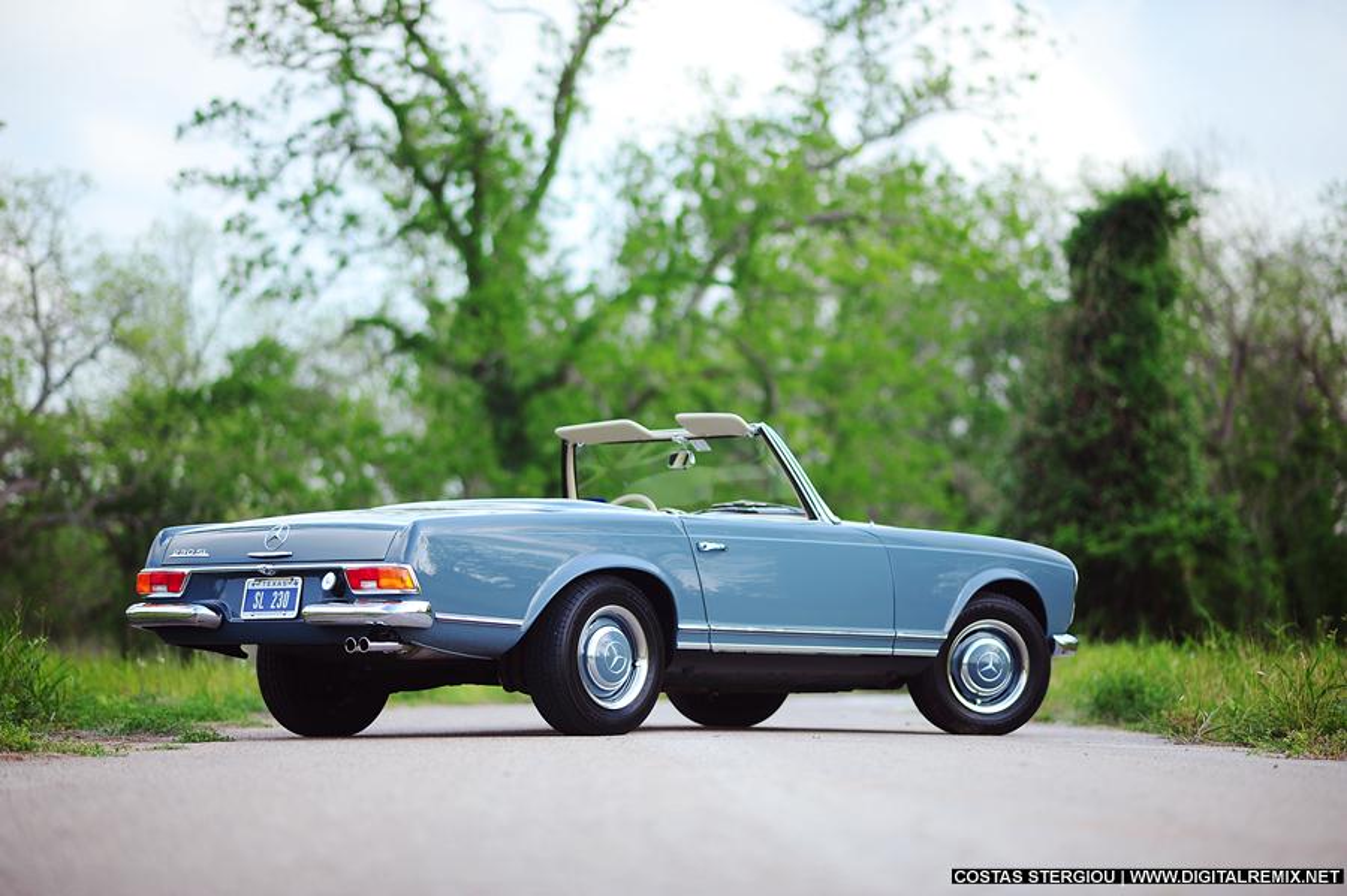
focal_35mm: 105
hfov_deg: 19.5
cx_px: 674
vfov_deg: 13.0
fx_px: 3926
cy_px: 448
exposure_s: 1/400
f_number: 2
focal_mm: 105
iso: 100
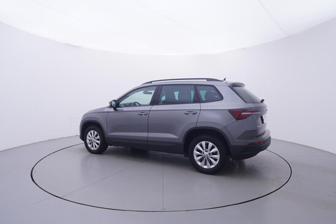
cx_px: 168
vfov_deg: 56.2
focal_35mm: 22
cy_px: 112
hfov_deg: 77.3
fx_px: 210
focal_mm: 15
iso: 200
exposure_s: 1/80
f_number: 5
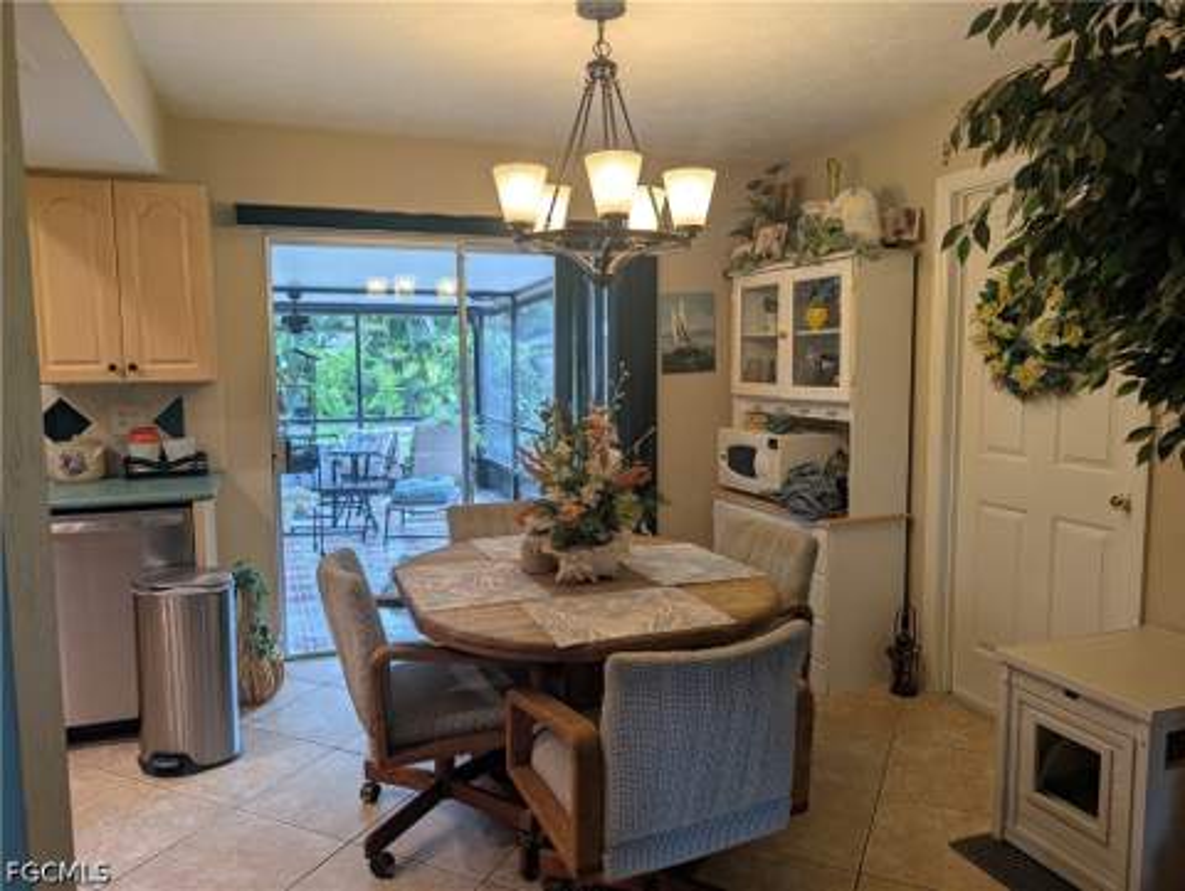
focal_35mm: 24
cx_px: 592
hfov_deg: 71.5
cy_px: 446
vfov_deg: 56.9
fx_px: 822
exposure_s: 1/60
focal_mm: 6.9
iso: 21
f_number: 1.68
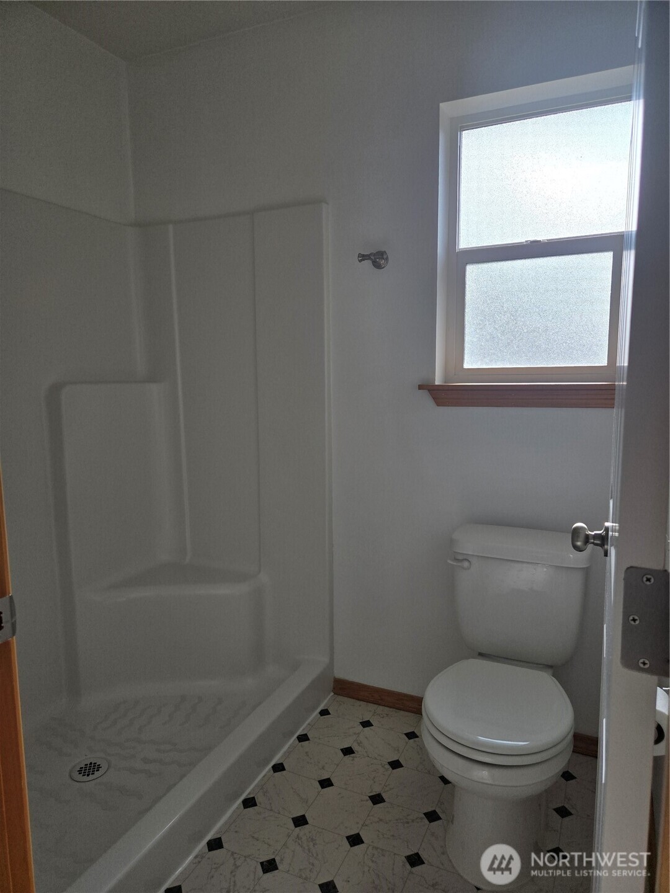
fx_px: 594
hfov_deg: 58.9
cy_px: 446
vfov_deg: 73.9
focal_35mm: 23
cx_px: 335
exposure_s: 1/1123
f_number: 1.8
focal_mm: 5.4
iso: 80
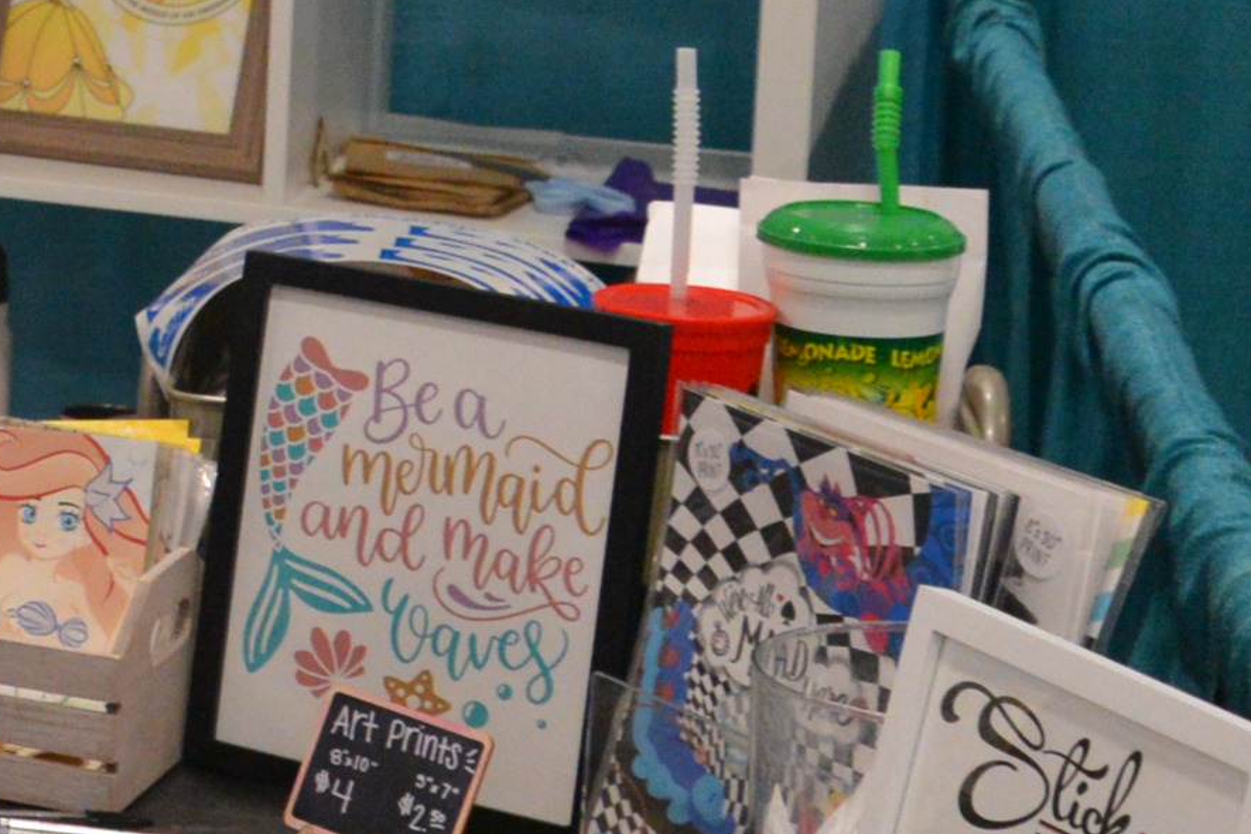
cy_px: -230
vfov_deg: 8.6
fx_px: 5490
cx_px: -1356
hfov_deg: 11.5
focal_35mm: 158
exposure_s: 1/125
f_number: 5.6
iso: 3200
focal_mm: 31
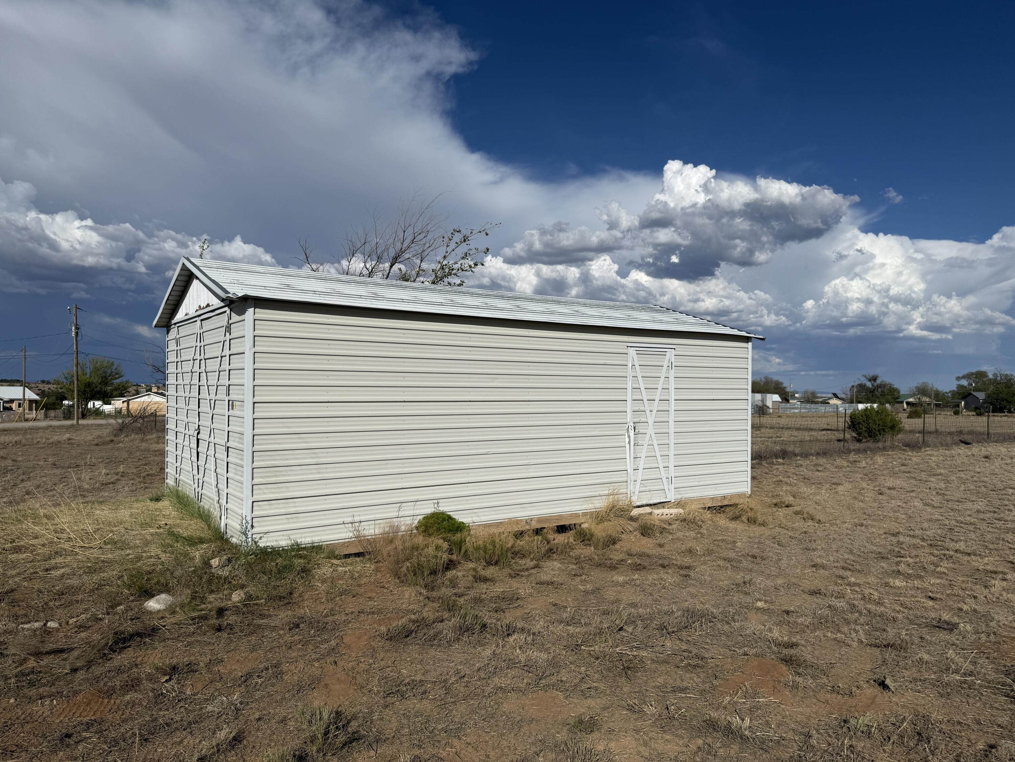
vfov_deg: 56.8
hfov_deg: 71.6
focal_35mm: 24
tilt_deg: +0.6
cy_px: 381
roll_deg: -0.8
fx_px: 704
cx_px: 508
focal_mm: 6.76
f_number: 1.78
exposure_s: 1/14286
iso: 64
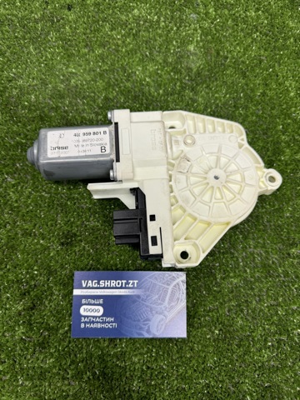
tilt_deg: -76.9
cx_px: 150
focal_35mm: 24
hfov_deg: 56.8
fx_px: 277
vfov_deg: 71.6
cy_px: 200
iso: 50
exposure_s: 1/139
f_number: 1.78
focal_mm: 6.76
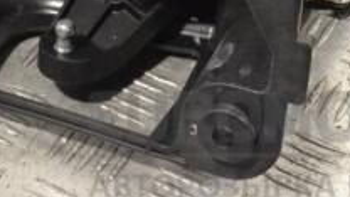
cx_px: 57
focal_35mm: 145
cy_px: -108
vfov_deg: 8.2
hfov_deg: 14.7
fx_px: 1346
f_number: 7.1
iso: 3200
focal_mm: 32
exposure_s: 1/200
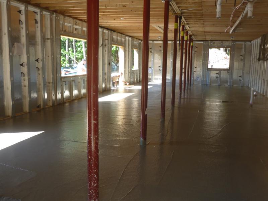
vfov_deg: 42.9
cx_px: 134
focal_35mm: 33
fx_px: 255
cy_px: 100
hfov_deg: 55.4
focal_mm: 5.5
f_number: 2.8
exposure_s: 1/80
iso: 80
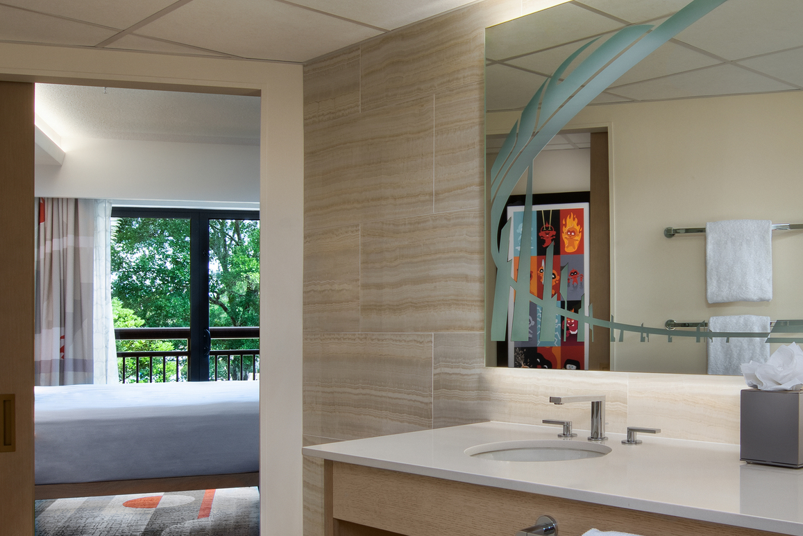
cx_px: 507
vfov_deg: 40.5
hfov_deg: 61.0
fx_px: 670
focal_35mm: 30
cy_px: 478
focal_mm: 14
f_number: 11
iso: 200
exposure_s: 1/8
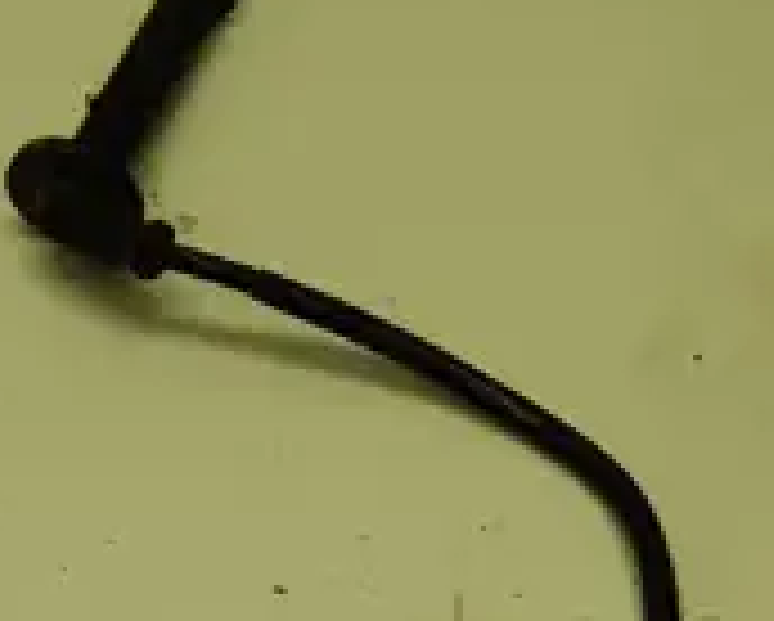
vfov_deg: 10.8
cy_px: 531
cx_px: 304
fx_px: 3257
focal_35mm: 142
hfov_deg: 13.5
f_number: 5.6
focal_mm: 32
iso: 400
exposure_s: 1/125
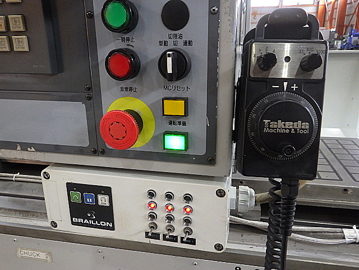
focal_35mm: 28
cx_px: 180
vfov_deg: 49.7
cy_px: 135
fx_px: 290
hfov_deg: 63.4
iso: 640
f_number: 3.5
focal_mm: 5
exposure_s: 1/45
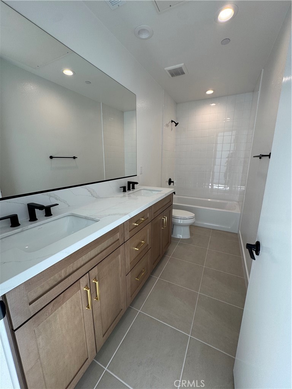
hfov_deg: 85.7
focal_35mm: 14
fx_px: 157
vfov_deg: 102.1
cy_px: 194
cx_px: 146
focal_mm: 2.22
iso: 64
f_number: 2.2
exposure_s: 1/120
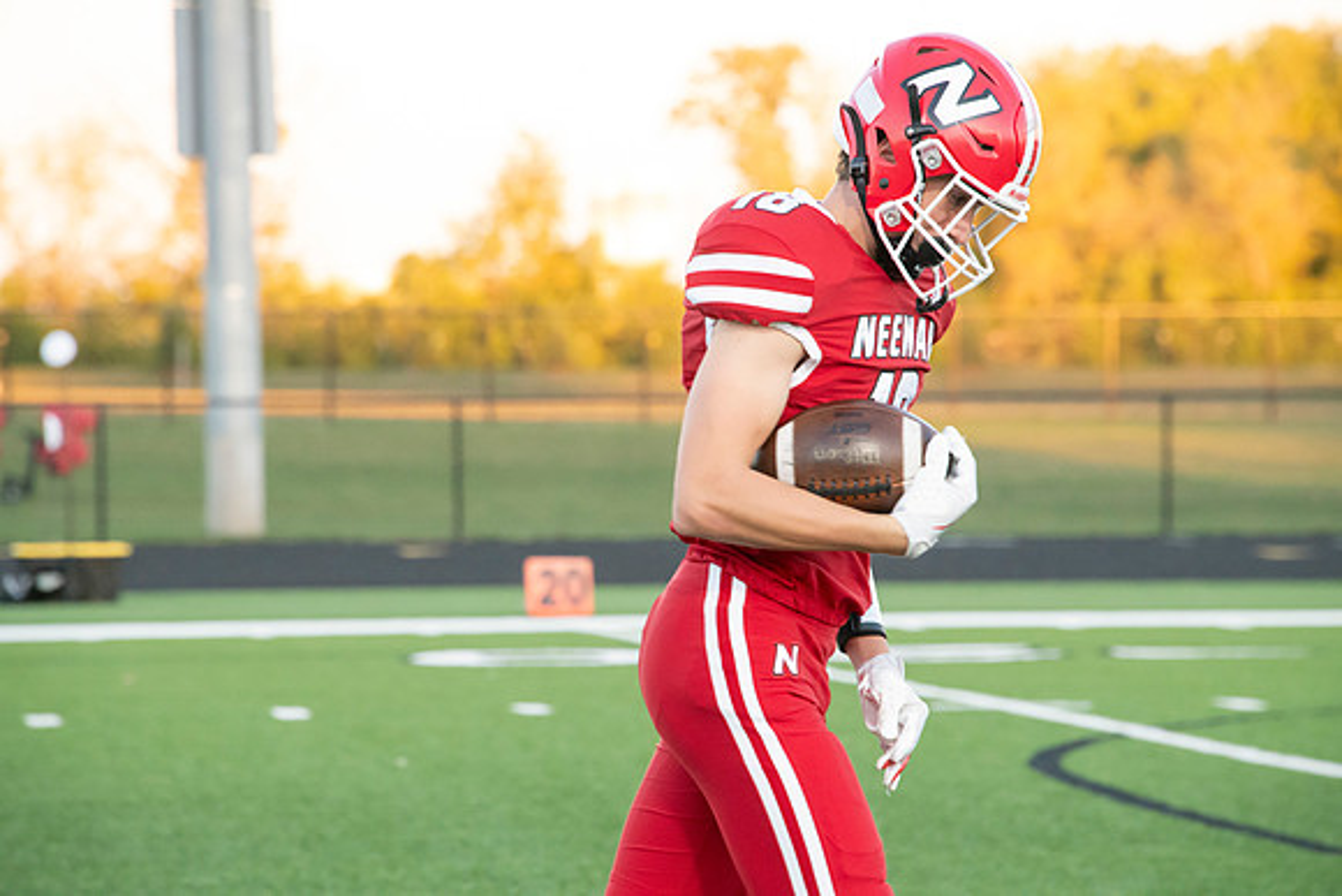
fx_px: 11185
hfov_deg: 6.9
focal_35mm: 300
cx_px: 671
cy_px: 448
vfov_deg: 4.6
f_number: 9
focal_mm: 300
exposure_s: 1/500
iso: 8000
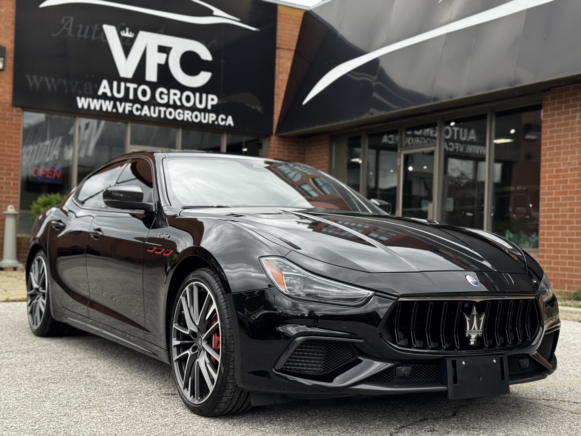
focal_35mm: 48
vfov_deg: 30.3
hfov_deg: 39.7
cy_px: 218
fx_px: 806
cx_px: 290
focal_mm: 6.76
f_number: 1.78
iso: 64
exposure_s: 1/926
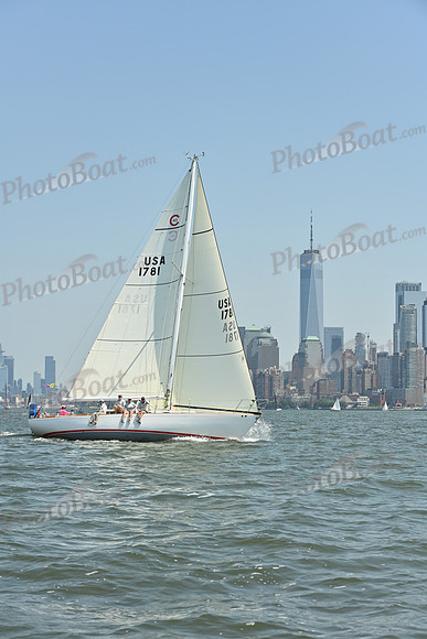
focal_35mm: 70
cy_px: 320
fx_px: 1245
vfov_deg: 28.8
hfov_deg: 19.5
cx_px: 214
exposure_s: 1/1250
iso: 320
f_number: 9
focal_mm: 70
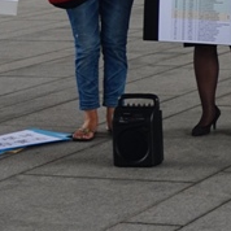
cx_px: 489
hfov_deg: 9.6
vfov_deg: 10.3
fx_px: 1272
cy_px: -17
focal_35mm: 168
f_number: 5
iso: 100
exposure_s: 1/60
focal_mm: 23
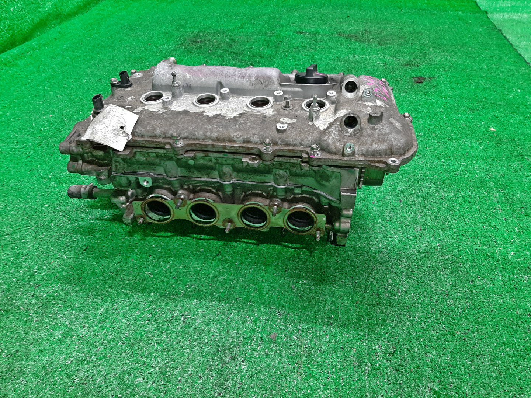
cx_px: 266
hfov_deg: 67.3
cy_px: 199
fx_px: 399
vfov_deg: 53.1
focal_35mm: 26
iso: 177
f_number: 1.7
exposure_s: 1/50
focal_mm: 3.93
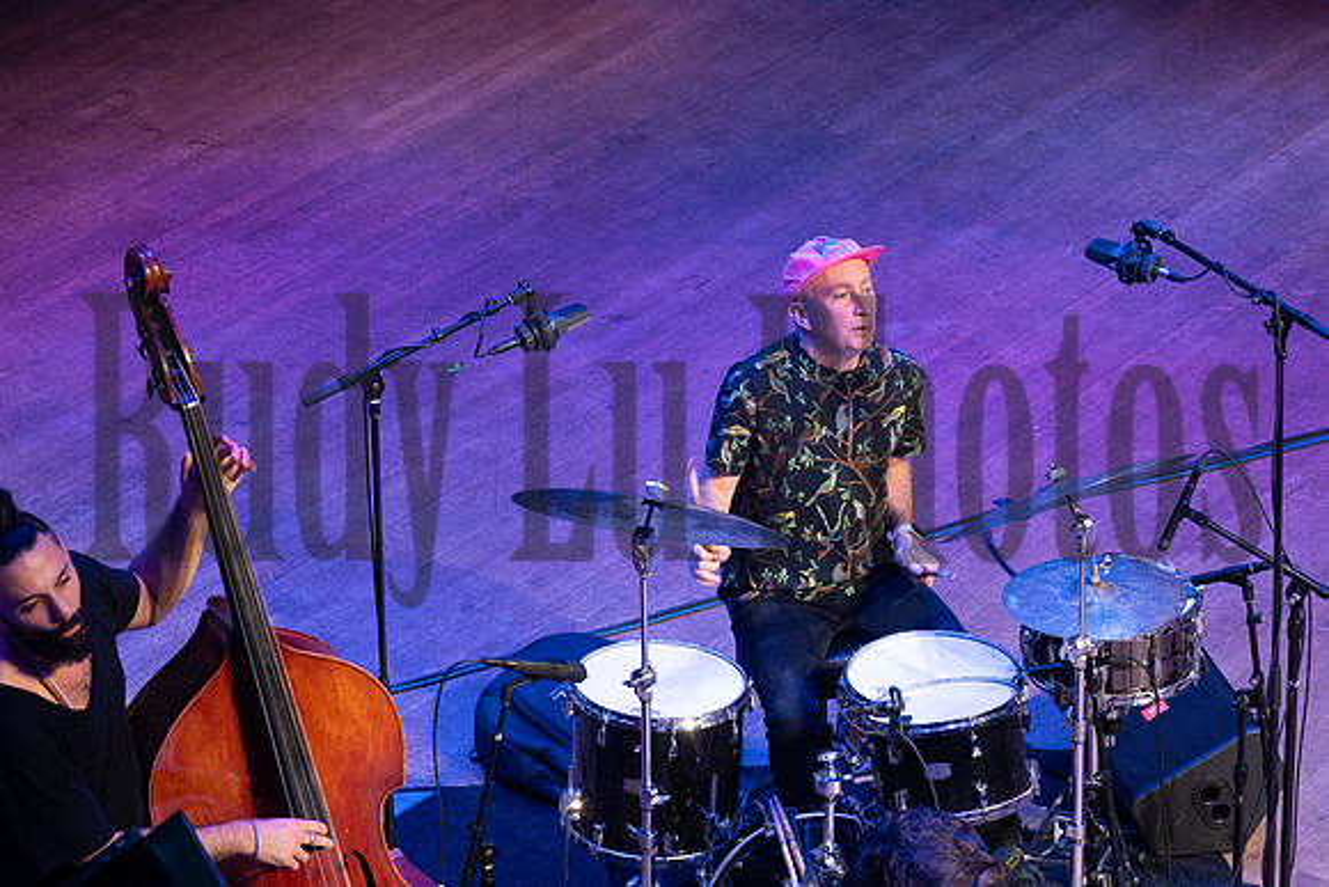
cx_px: 705
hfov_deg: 14.3
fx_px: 5290
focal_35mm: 143
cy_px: 416
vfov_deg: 9.6
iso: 3200
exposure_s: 1/125
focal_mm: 135
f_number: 8
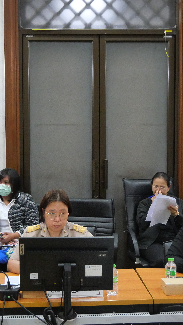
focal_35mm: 63
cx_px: 74
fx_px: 544
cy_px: 158
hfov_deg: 19.1
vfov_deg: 33.3
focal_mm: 18
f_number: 3.9
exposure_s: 1/80
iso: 3200
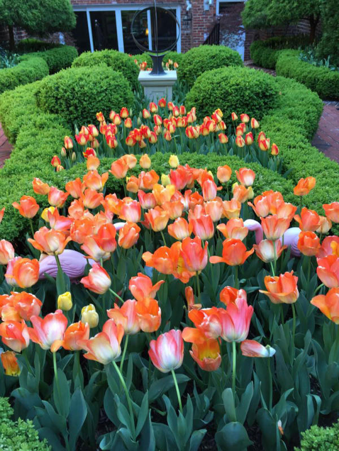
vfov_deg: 61.7
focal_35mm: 29
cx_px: 170
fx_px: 379
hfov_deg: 48.2
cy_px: 226
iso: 50
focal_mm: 4.15
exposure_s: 1/120
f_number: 2.2
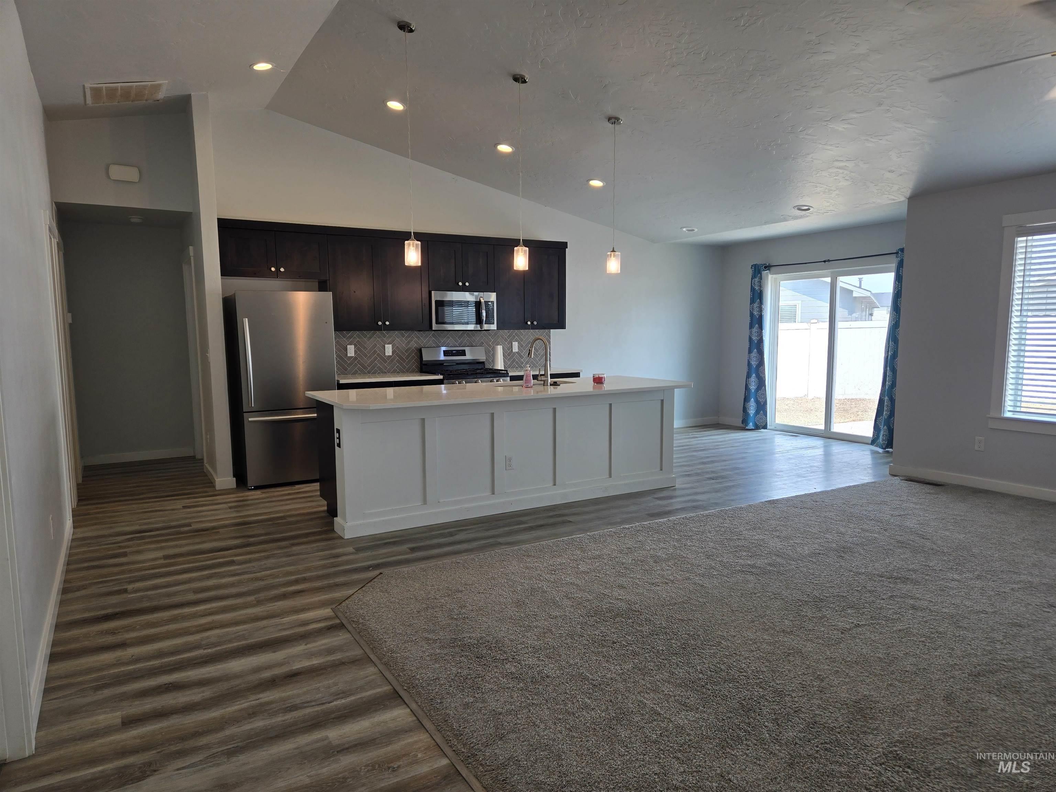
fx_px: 702
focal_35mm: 23
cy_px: 396
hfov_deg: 73.9
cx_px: 528
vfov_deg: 58.9
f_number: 1.8
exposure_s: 1/120
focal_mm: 5.4
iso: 32
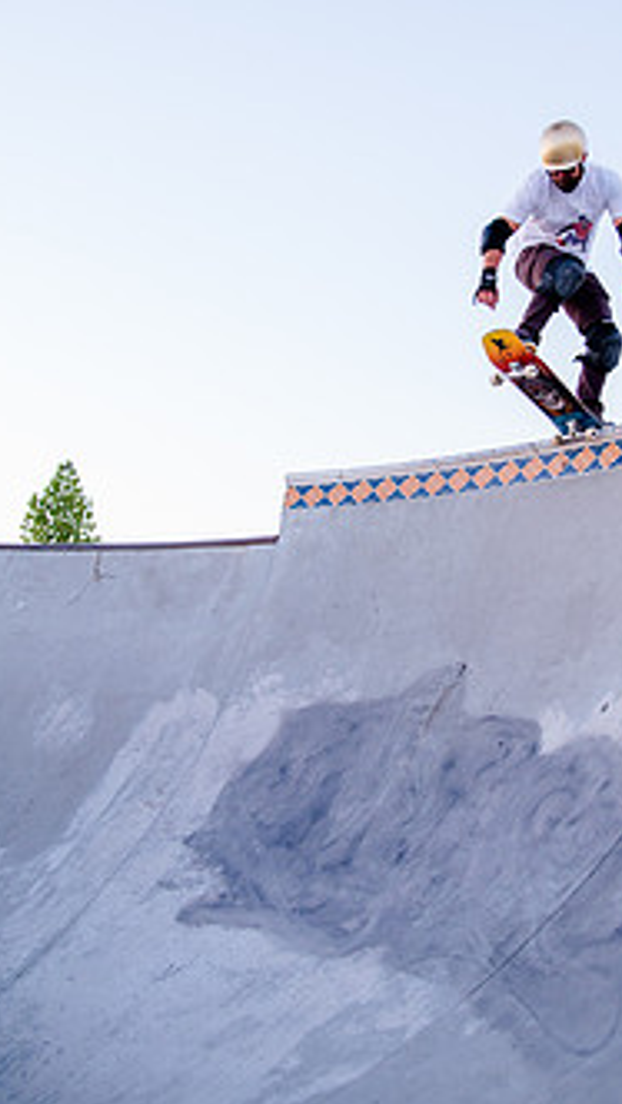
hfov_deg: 34.1
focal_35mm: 34
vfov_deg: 57.6
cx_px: 451
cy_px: 452
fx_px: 996
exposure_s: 1/160
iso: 1250
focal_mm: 24
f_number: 4
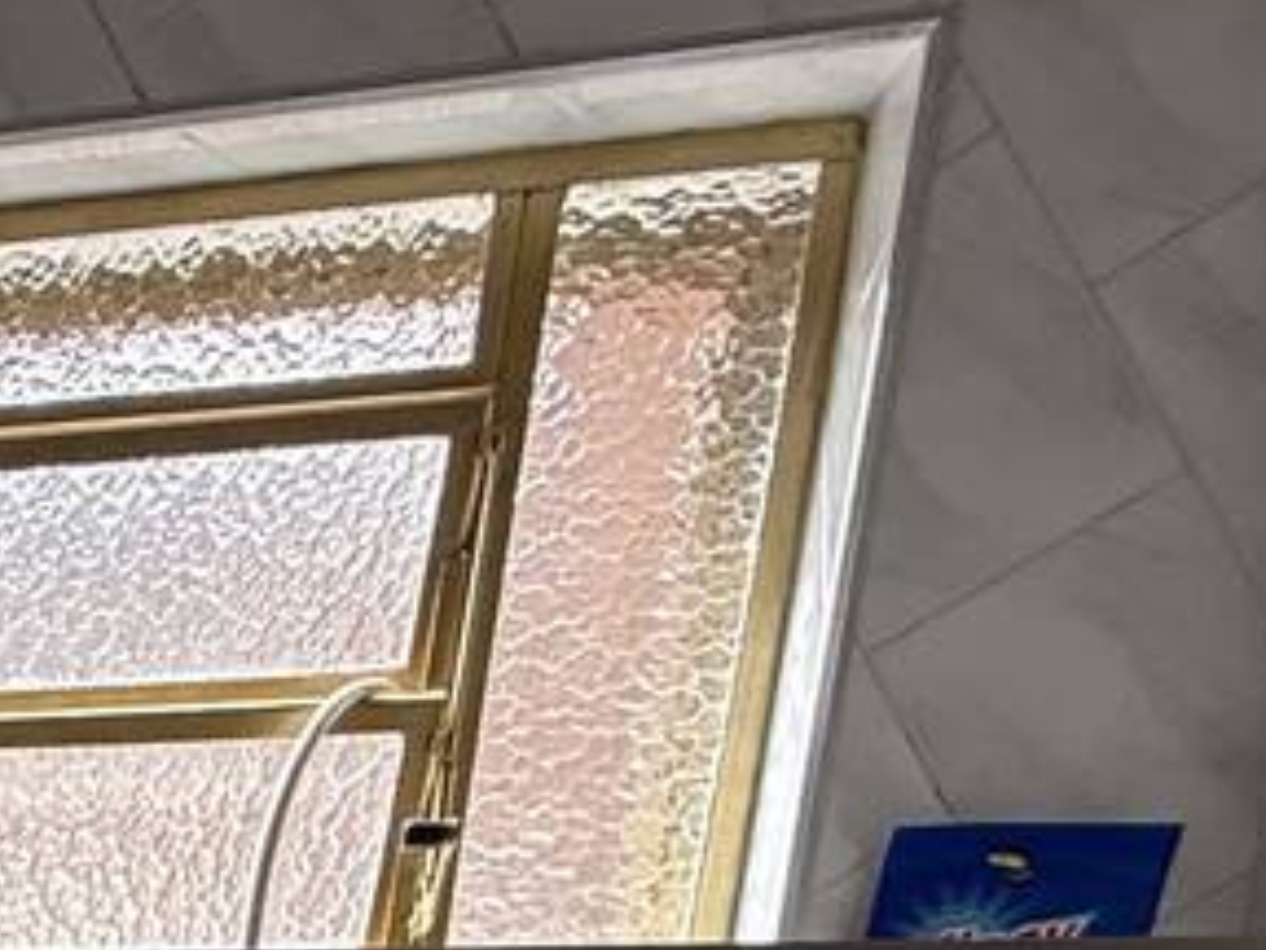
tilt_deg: -11.2
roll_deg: -2.6
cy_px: 1904
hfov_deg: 19.7
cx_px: -1064
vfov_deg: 16.2
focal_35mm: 70
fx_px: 2560
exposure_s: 1/99
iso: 125
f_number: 2.2
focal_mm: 2.22
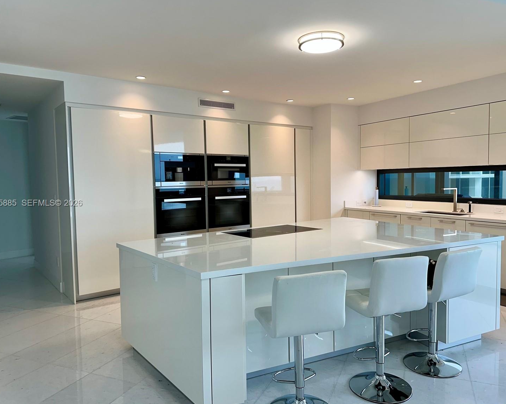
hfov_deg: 66.0
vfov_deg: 54.9
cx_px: 254
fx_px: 389
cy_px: 204
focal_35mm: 26
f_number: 1.78
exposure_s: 1/127
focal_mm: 6.86
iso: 64
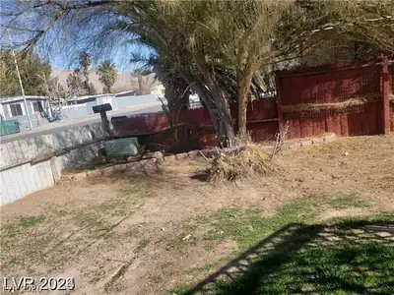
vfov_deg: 53.1
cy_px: 148
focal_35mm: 26
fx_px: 296
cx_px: 197
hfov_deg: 67.3
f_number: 2.4
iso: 50
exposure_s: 1/1056
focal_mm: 4.3
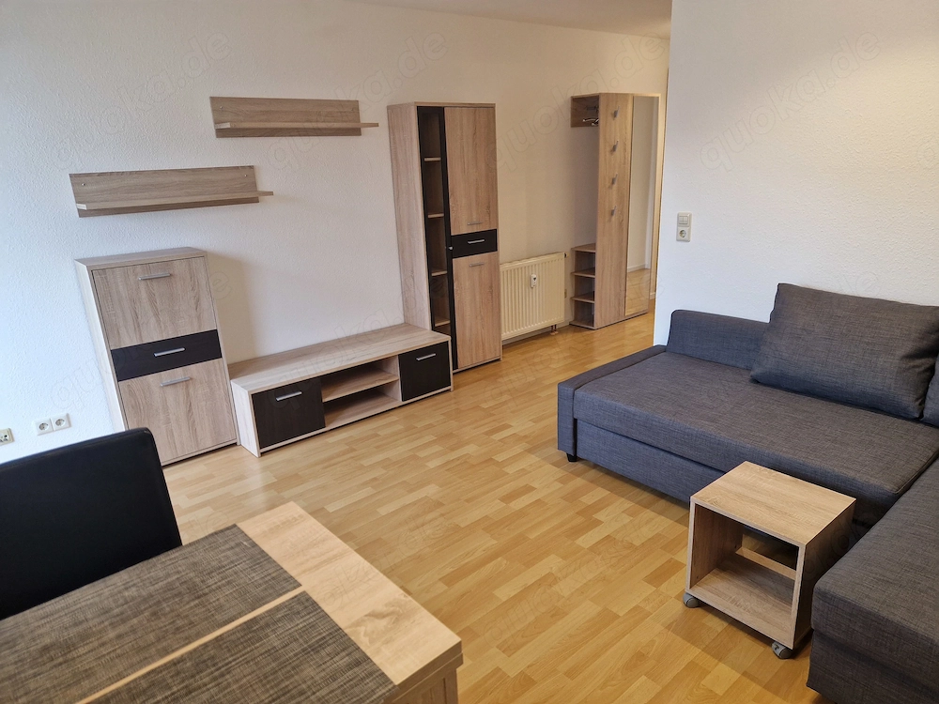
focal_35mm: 23
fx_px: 624
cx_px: 470
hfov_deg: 73.9
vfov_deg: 58.9
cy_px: 352
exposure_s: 1/100
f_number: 1.8
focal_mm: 5.4
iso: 200
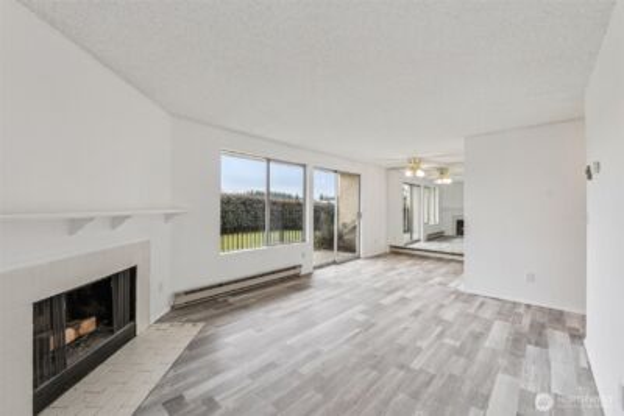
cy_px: 208
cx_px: 312
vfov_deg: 77.4
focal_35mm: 15
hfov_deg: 100.4
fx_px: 260
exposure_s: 1/15
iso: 250
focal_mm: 10
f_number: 9
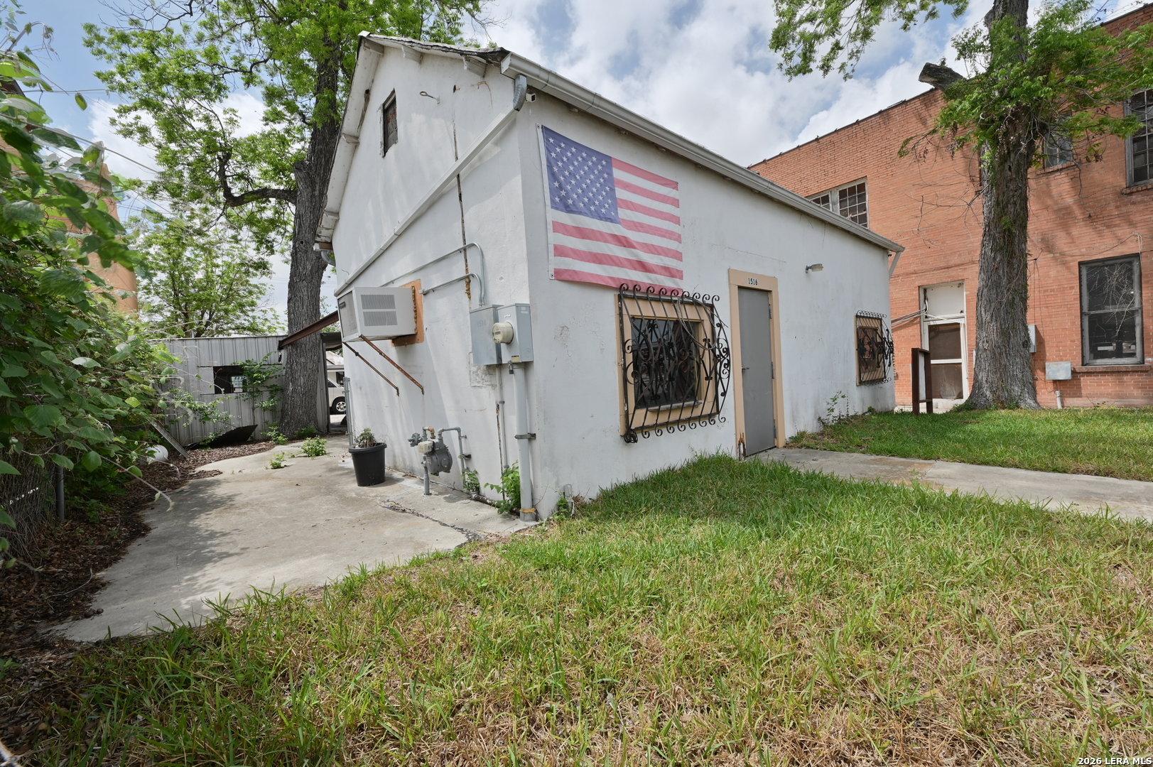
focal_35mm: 14
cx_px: 576
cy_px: 384
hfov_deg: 104.3
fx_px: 448
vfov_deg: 81.1
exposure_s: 1/250
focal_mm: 14
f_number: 16
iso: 400
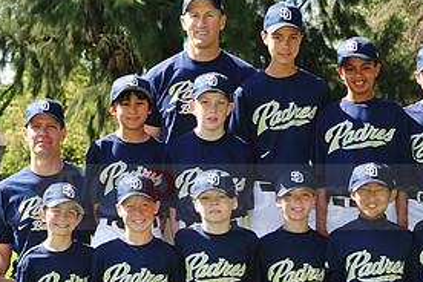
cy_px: 184
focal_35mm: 168
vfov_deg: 8.2
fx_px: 1974
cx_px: 293
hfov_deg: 12.2
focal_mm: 80
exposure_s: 1/200
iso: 200
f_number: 7.1
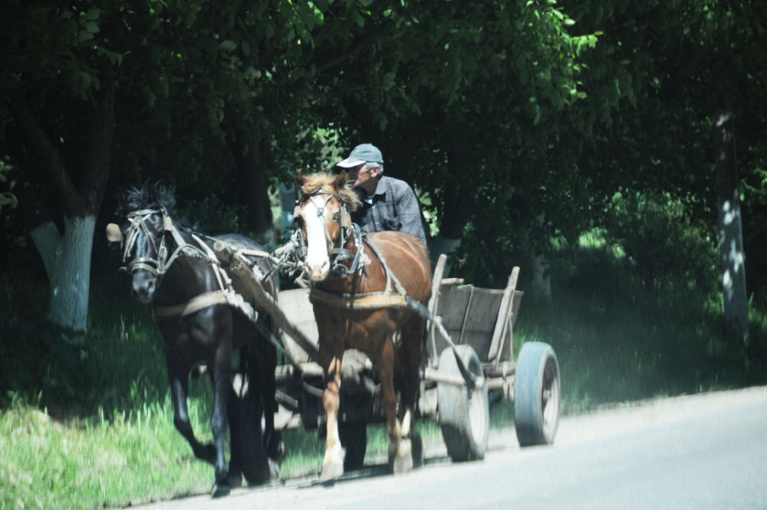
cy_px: 255
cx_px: 384
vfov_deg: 4.6
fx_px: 6383
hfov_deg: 6.9
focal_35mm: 300
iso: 320
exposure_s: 1/1000
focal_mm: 200
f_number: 5.6
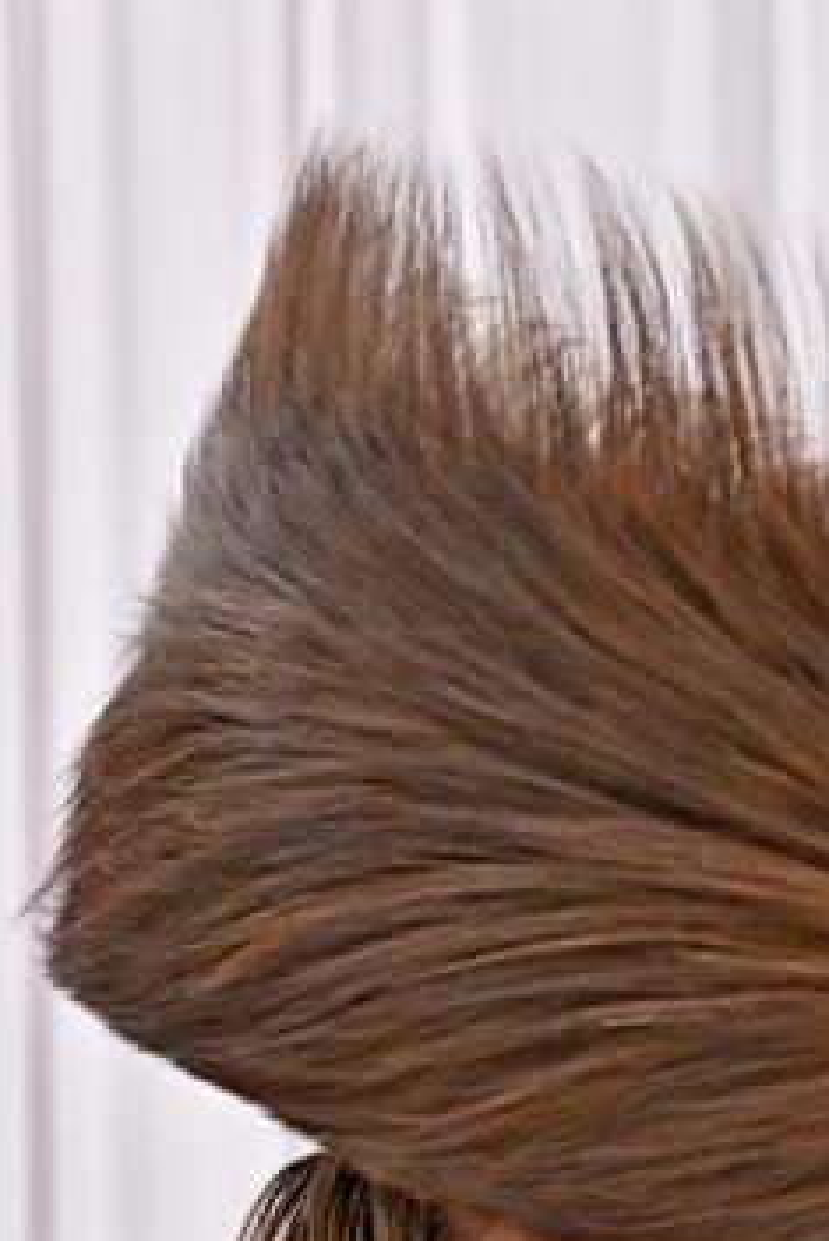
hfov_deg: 14.2
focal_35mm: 96
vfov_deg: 19.7
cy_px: 1565
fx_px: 3312
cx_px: 580
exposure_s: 1/200
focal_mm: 33
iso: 640
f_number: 4
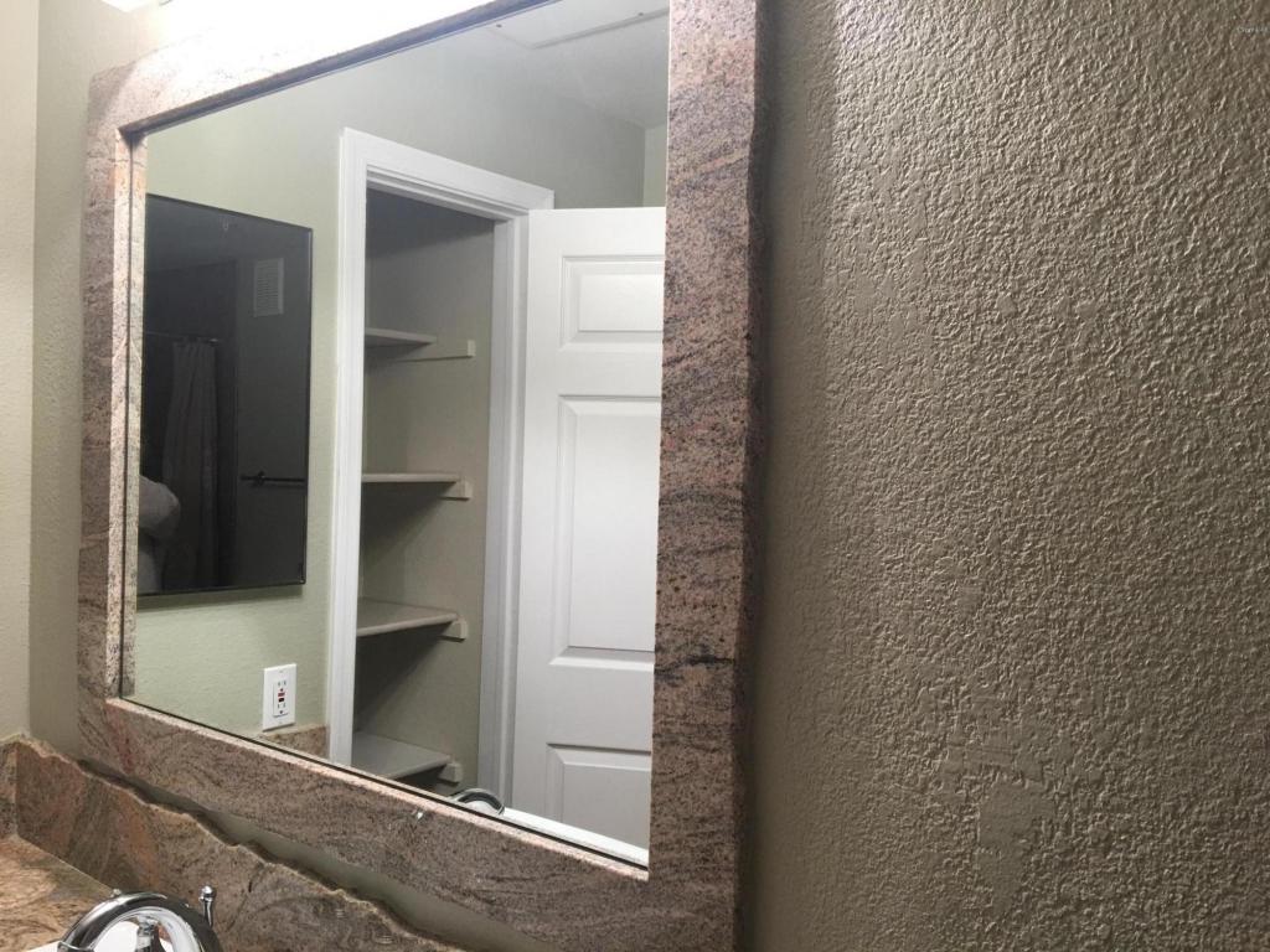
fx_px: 1064
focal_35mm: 29
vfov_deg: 48.2
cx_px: 635
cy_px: 476
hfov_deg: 61.7
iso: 40
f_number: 2.2
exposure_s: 1/30
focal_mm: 4.15
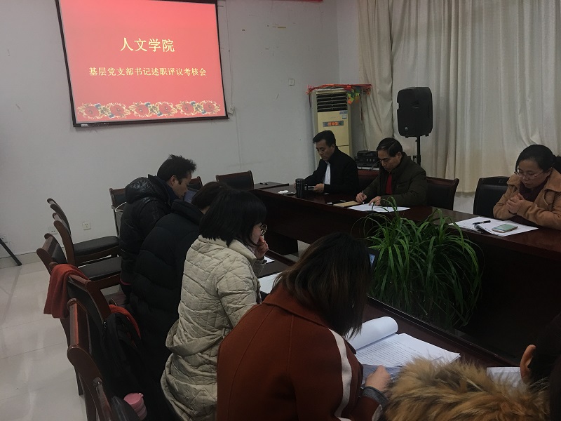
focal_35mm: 29
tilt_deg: -10.8
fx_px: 470
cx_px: 280
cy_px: 210
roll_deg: +5.5
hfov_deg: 61.7
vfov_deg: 48.2
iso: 64
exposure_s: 1/17
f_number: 2.2
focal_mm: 4.15
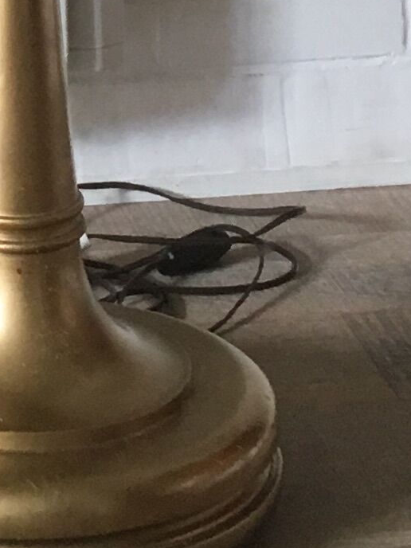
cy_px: -597
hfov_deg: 8.6
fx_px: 2691
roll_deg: +2.9
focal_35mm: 170
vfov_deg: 10.5
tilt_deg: -2.5
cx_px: -89
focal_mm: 4.15
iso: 64
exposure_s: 1/33
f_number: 2.2
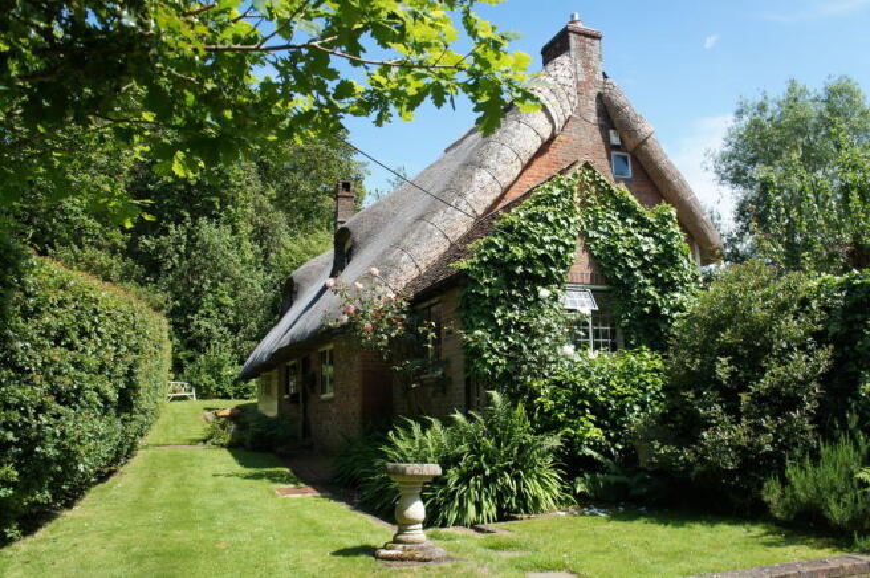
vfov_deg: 43.5
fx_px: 724
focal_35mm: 30
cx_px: 435
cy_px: 289
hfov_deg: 62.0
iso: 200
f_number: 4.5
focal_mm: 20
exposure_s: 1/640
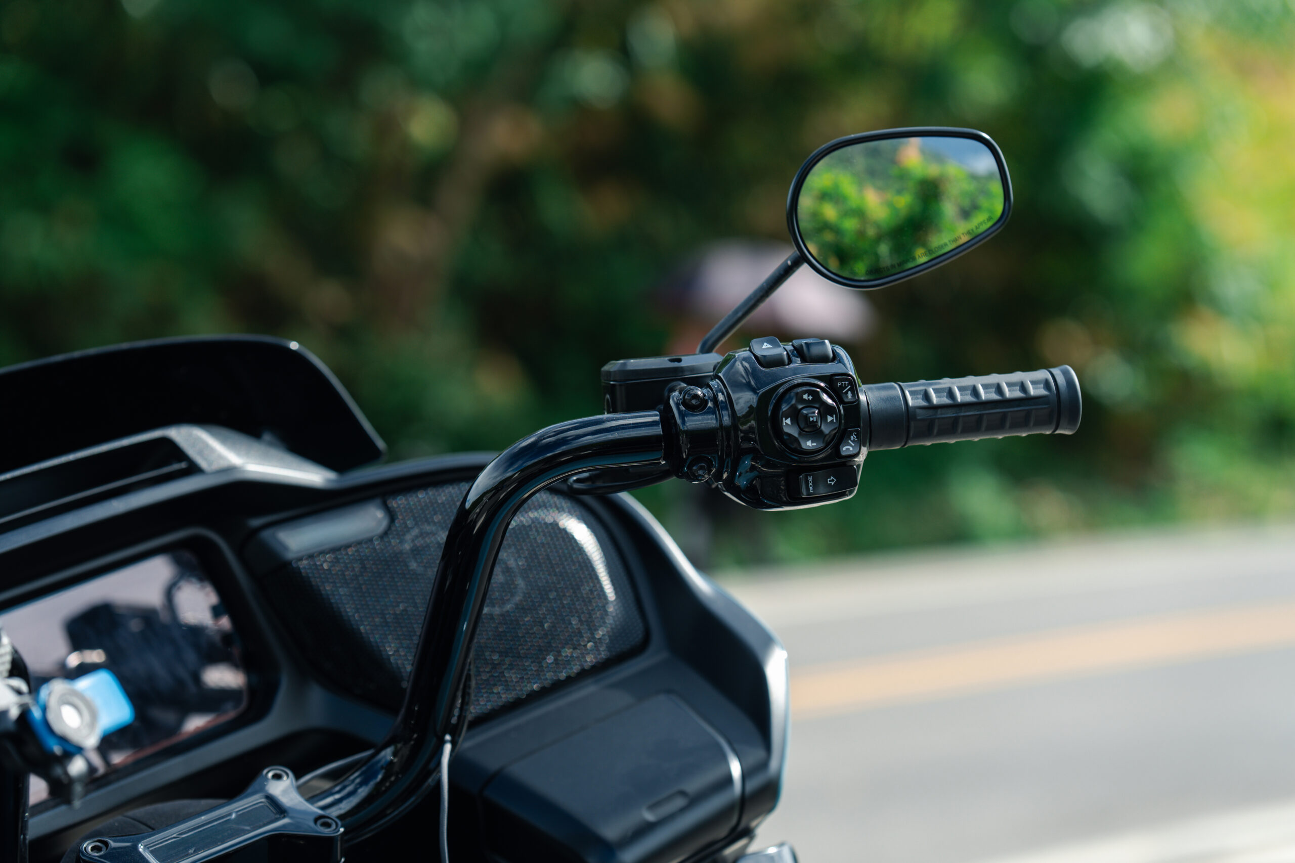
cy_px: 432
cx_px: 648
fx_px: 3058
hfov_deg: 23.9
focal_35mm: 85
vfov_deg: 16.1
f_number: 2.8
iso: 100
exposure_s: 1/640
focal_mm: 85
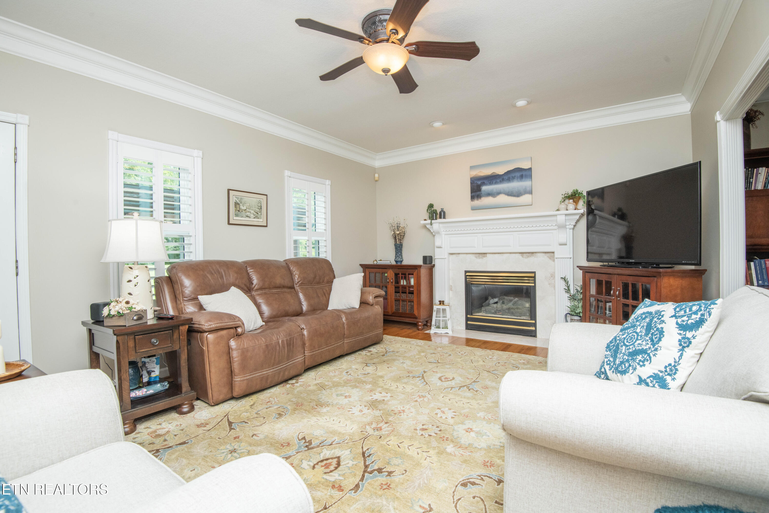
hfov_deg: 96.7
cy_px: 256
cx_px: 384
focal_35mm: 16
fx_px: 342
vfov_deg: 73.7
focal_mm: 16
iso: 400
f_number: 9
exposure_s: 1/60
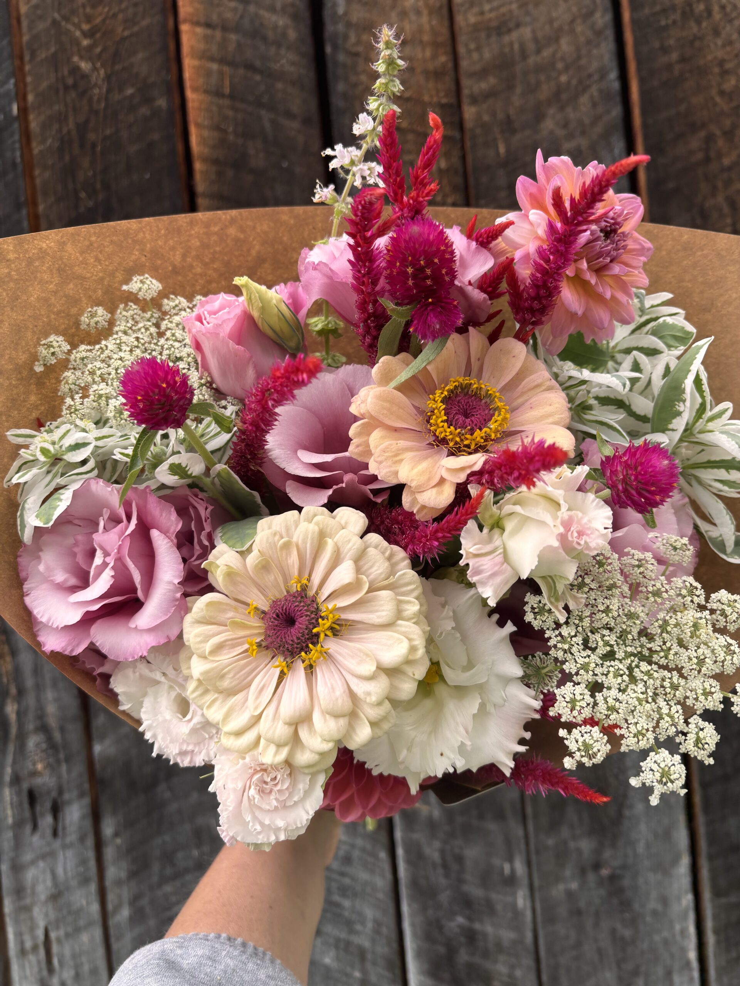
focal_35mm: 26
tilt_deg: +0.0
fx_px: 741
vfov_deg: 67.3
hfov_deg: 53.1
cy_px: 493
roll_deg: +4.1
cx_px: 370
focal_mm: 5.96
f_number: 1.6
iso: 40
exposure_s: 1/149
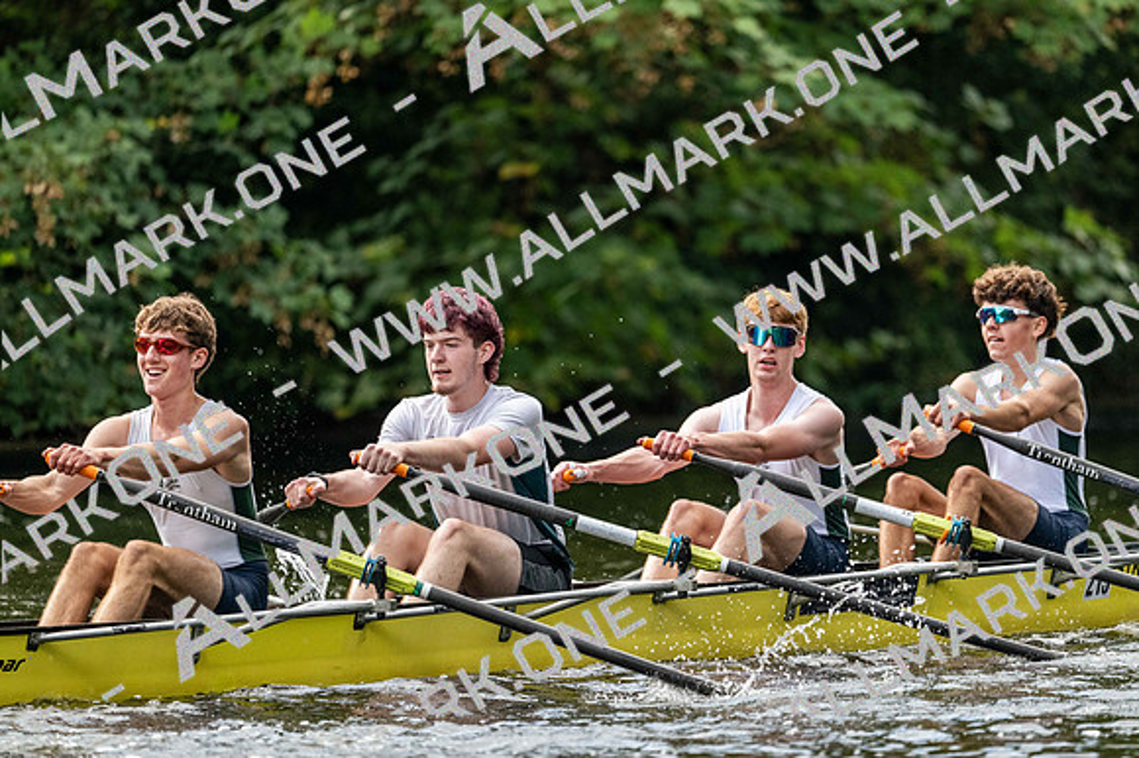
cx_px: 570
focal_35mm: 400
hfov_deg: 5.2
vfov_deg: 3.4
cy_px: 379
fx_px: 12651
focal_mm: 400
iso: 1800
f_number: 4.5
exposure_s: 1/2500
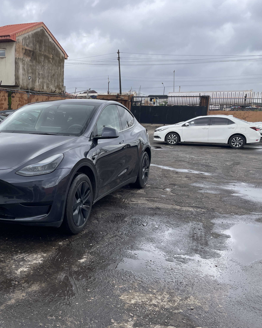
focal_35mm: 34
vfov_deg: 52.8
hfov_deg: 41.2
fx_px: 330
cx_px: 46
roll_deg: -0.6
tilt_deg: -8.9
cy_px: 164
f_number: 1.6
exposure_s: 1/972
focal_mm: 4.2
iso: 32
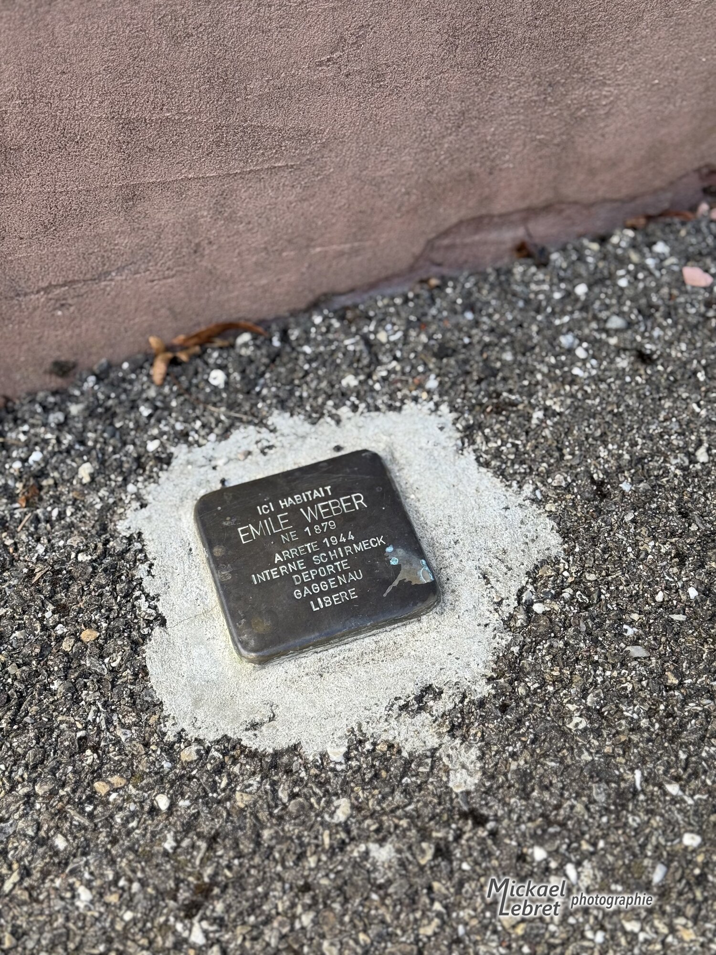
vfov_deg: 39.7
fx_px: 1324
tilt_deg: -48.2
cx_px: 358
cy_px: 478
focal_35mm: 48
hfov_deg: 30.3
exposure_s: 1/241
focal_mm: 6.76
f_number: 1.78
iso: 64
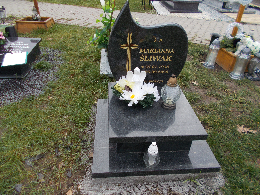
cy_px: 98
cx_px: 130
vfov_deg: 53.1
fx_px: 195
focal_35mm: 26
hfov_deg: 67.3
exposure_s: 1/160
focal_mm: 4.6
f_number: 3.2
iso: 80
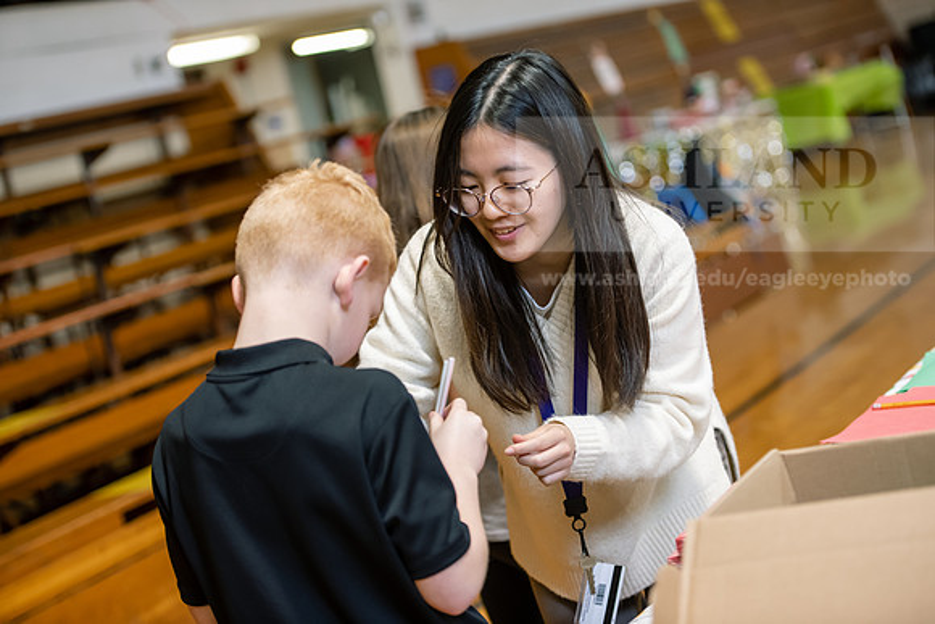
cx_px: 468
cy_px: 312
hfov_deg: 26.0
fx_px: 2026
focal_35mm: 78
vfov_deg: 17.5
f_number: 3.2
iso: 1250
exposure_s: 1/160
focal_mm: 78
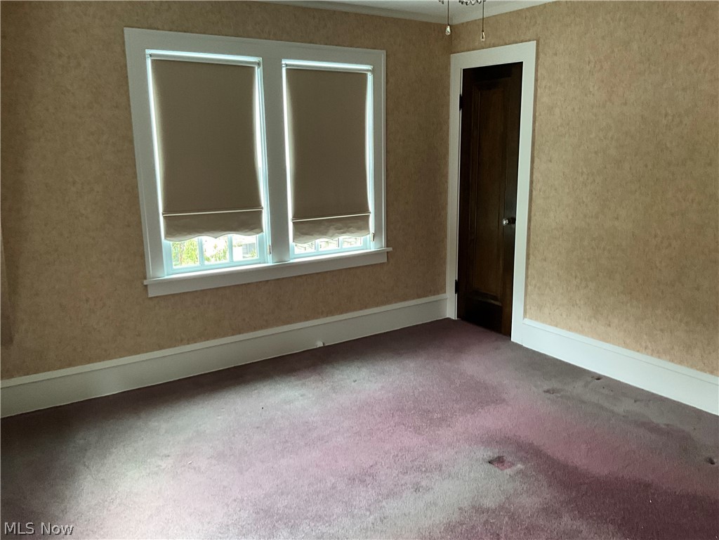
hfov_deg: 61.7
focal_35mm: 29
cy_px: 270
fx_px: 602
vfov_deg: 48.2
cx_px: 360
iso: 320
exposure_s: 1/51
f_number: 1.8
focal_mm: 3
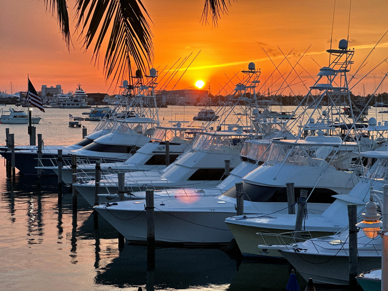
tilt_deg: -2.1
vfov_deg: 19.1
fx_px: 863
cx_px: 194
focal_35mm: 77
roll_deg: -0.1
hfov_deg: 25.3
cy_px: 146
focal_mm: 9
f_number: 2.8
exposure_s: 1/121
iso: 40
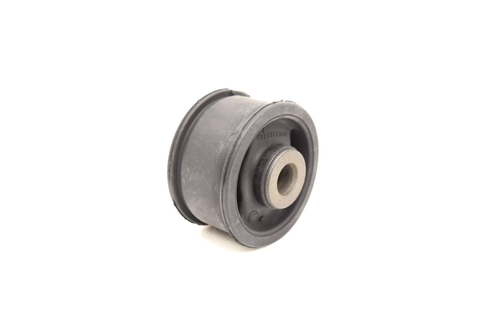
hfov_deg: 43.6
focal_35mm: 45
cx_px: 252
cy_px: 168
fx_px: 629
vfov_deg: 29.9
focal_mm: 30
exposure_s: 1/100
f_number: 5
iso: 400
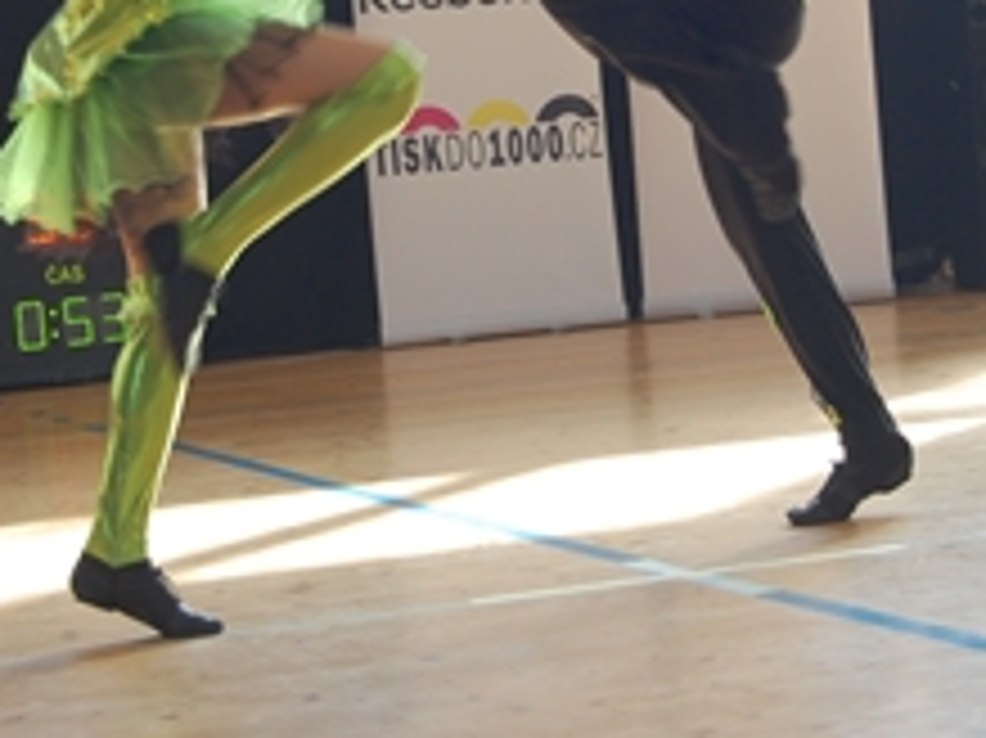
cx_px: 518
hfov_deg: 15.8
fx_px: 3559
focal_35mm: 125
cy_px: 36
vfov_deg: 11.7
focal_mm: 38
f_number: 5
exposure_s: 1/100
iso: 400
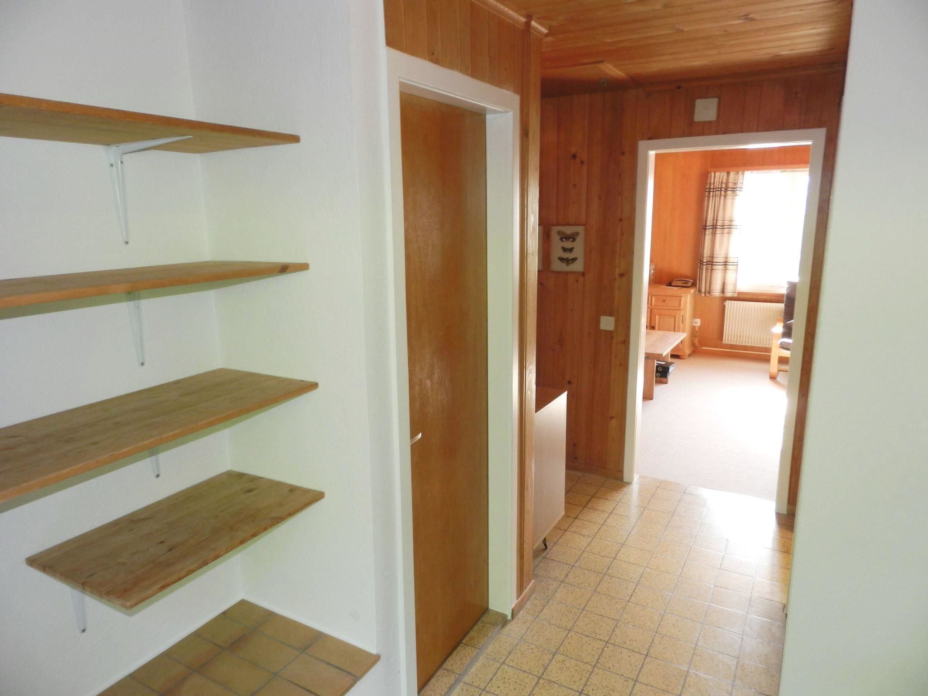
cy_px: 348
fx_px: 617
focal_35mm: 23
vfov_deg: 58.9
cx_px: 464
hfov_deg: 73.9
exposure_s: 1/30
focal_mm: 4
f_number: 3.4
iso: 160
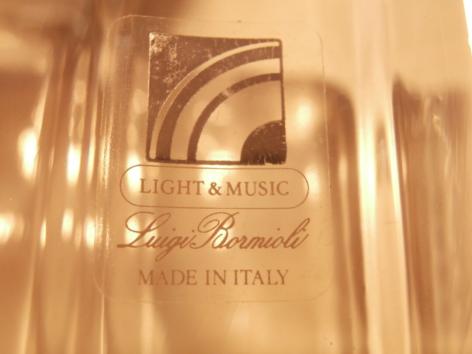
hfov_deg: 49.0
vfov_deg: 37.7
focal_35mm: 38
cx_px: 236
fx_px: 518
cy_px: 177
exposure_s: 1/20
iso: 200
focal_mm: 6.67
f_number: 3.9
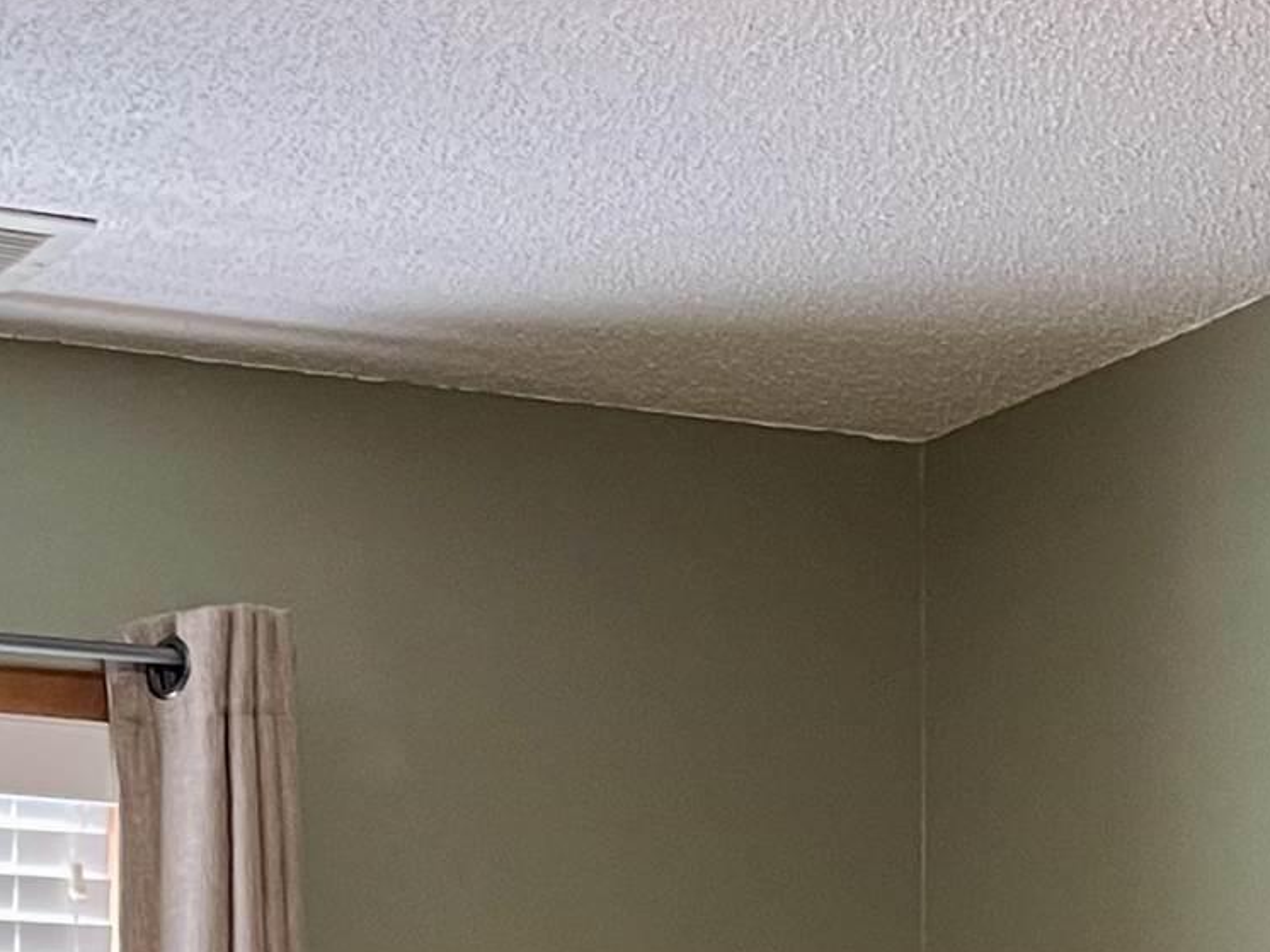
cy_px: 1815
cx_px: 242
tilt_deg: -3.5
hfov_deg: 18.9
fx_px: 3778
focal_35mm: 103
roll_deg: -0.6
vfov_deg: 12.8
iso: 250
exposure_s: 1/60
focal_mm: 5.1
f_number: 1.6
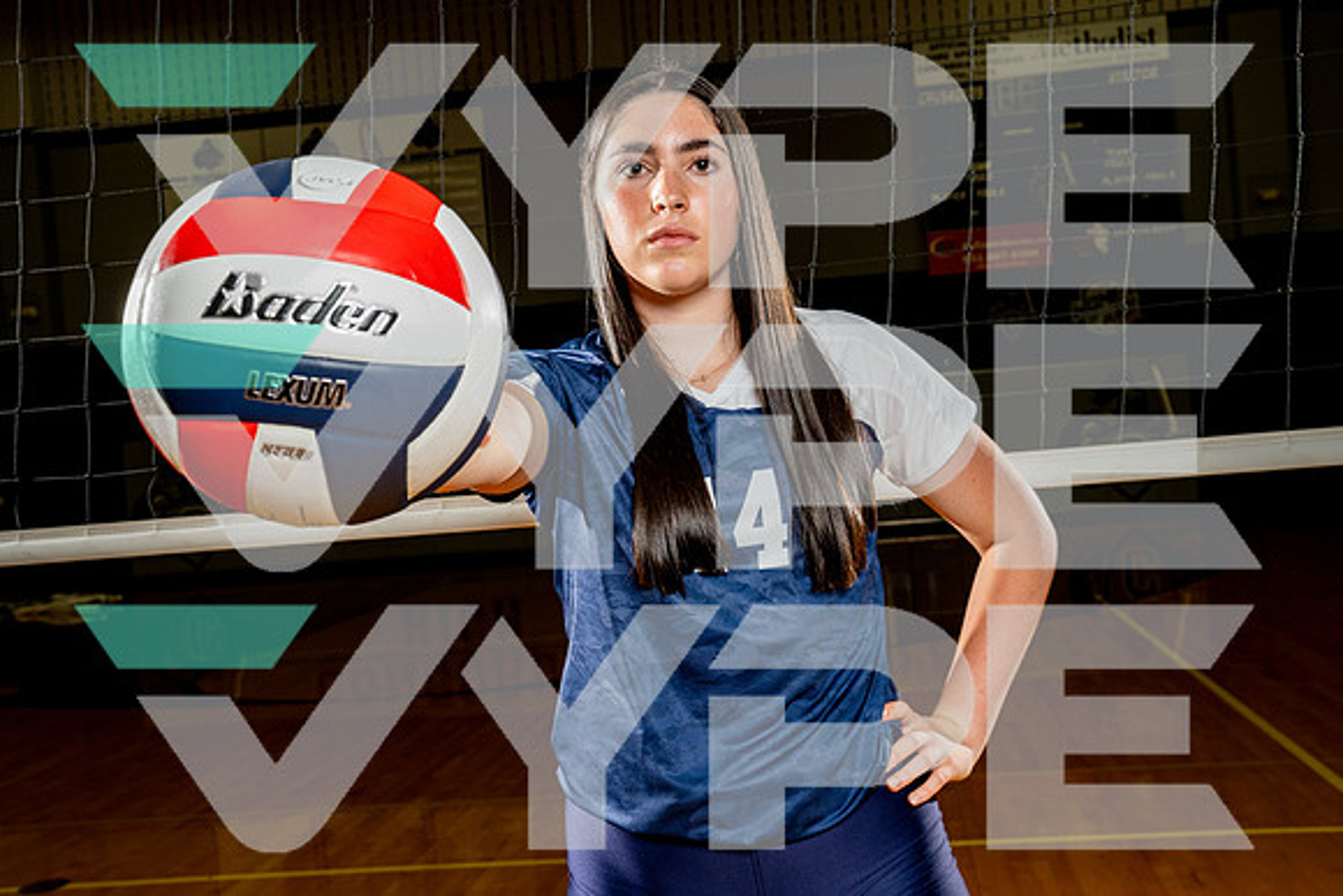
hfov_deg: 47.8
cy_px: 442
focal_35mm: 41
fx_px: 1516
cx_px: 670
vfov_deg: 32.9
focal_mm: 38
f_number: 8
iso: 1000
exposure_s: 1/250
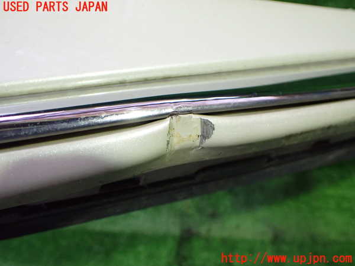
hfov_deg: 60.0
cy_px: 133
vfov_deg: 46.8
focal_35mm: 30
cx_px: 178
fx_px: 308
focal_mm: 5.4
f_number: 2.3
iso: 800
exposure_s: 1/100
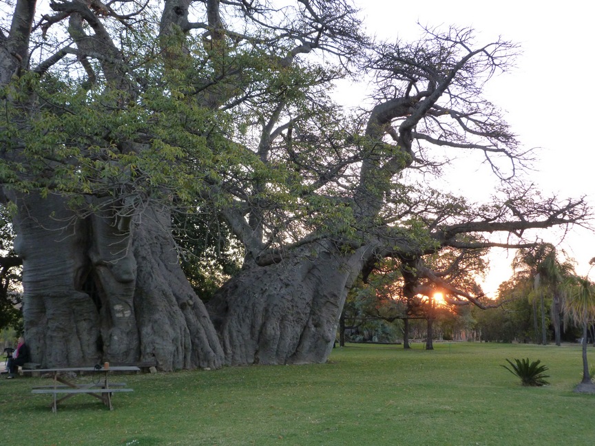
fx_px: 670
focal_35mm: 39
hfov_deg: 47.9
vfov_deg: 36.8
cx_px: 298
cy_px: 223
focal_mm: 7.1
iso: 250
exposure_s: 1/60
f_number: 3.1
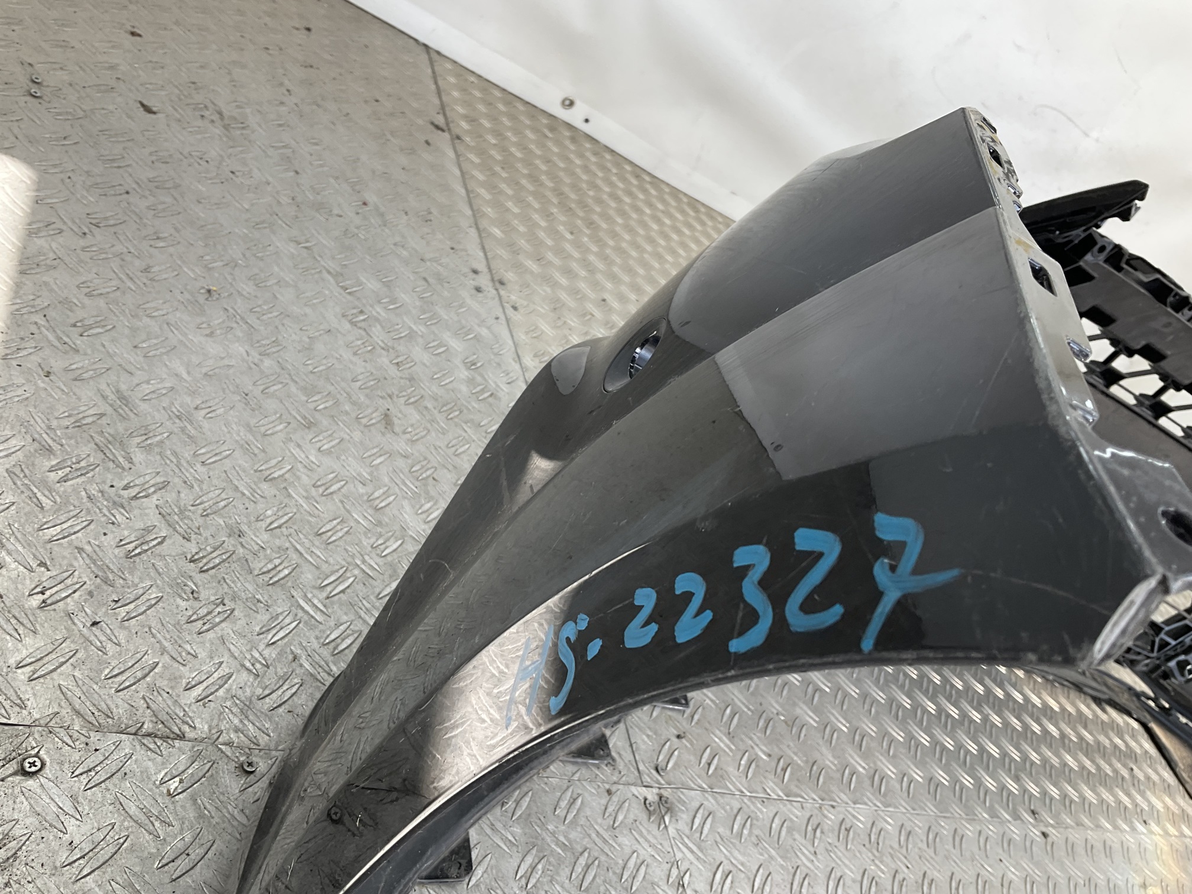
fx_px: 999
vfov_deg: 48.2
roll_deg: -44.0
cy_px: 447
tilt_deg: -29.9
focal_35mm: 29
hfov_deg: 61.7
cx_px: 596
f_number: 1.8
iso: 16
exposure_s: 1/100
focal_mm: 3
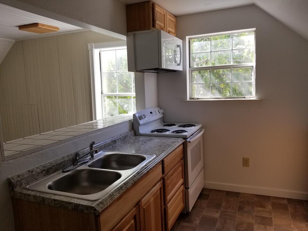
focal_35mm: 26
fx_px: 231
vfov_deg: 53.1
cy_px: 116
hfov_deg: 67.3
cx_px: 154
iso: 50
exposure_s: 1/169
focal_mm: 4.3
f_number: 1.7
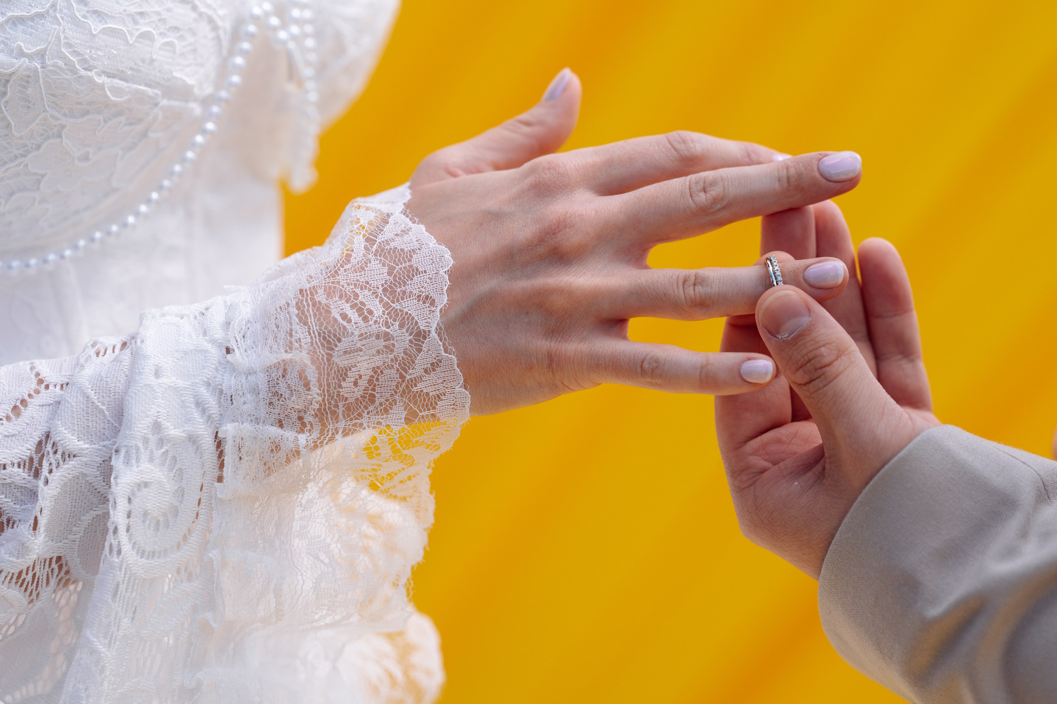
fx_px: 5197
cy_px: 300
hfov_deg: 11.6
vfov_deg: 7.8
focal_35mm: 177
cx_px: 650
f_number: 3.2
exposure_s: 1/1250
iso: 125
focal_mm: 144
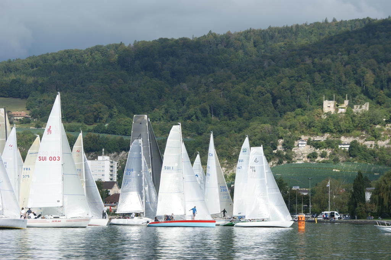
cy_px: 130
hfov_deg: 19.5
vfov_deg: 13.0
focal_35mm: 105
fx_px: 1139
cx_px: 196
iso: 100
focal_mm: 70
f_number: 8
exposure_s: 1/250
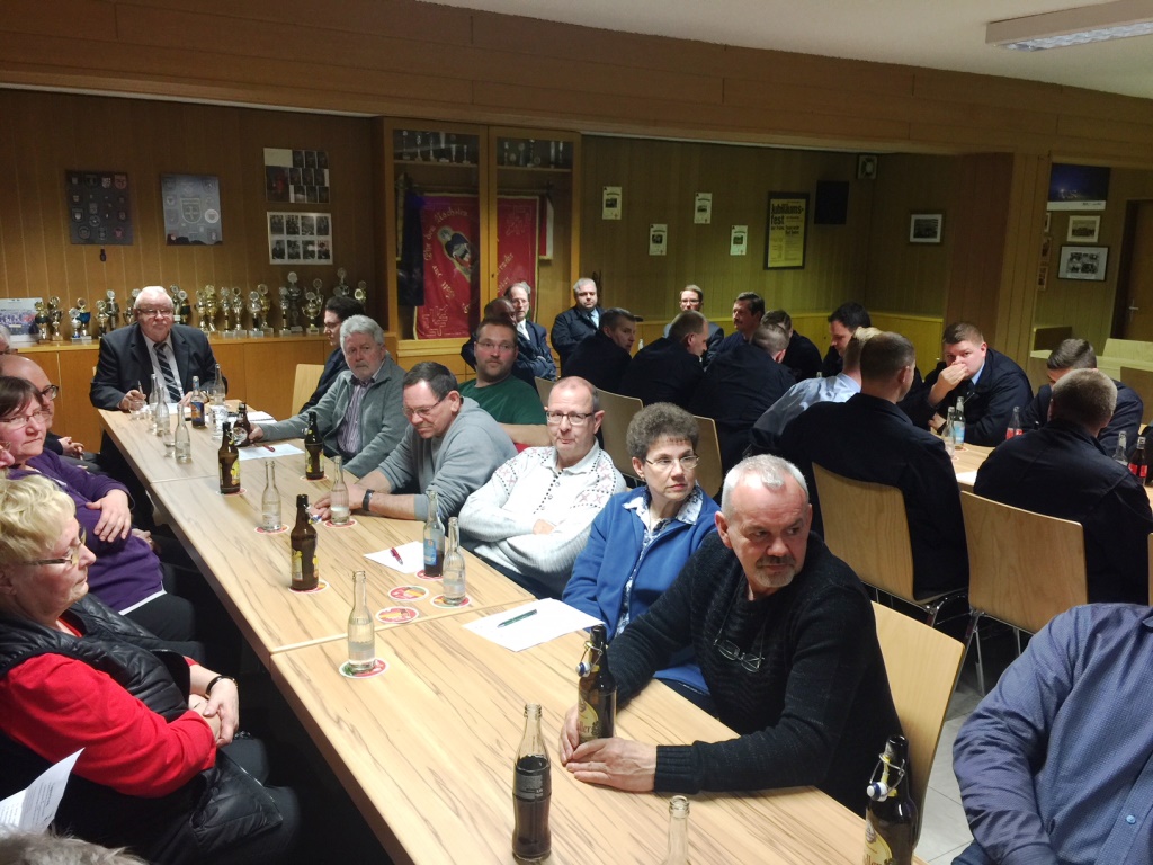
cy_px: 432
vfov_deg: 48.2
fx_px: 966
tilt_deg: -11.8
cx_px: 576
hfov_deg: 61.7
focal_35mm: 29
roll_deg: -0.8
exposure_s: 1/17
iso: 64
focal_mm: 4.15
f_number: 2.2
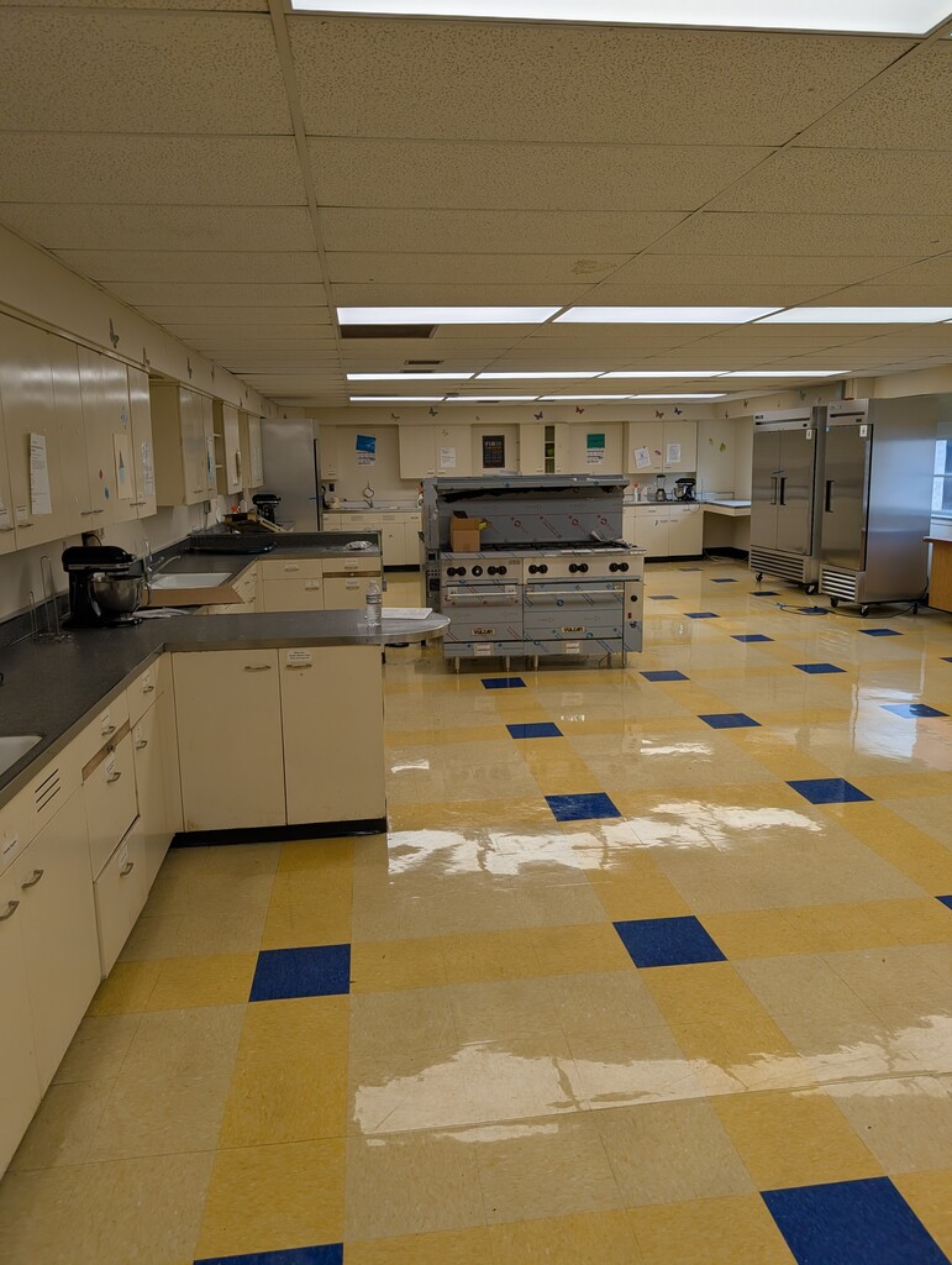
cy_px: 632
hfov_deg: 56.9
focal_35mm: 24
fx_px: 878
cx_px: 476
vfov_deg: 71.5
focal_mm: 6.9
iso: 20
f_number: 1.68
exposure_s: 1/138
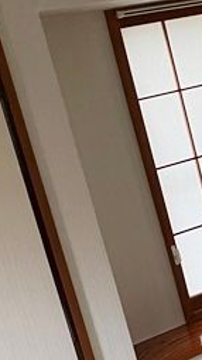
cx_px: 316
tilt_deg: -15.9
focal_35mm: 91
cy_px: 309
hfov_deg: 12.5
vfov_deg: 23.0
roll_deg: +12.7
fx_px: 869
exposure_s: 1/60
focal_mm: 3.99
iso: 125
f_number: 1.8
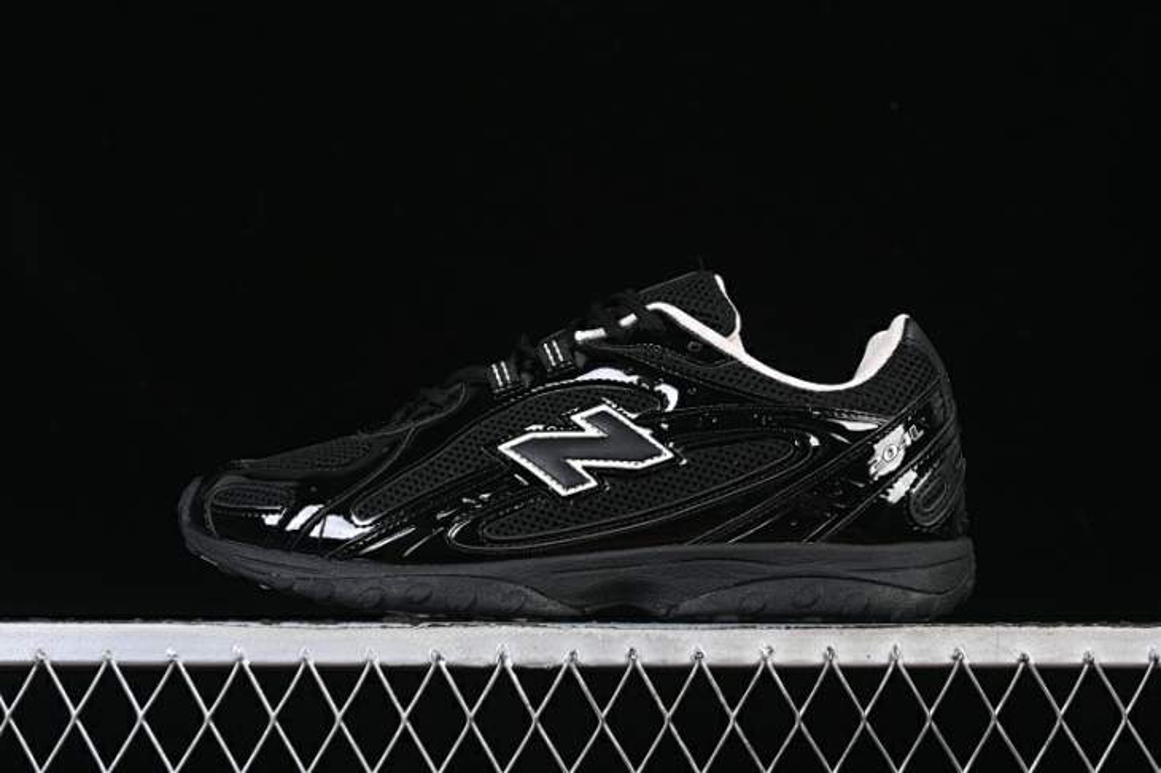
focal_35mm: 75
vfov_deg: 18.2
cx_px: 580
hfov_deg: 27.0
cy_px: 386
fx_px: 2418
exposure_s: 1/60
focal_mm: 50
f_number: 6.3
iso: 160
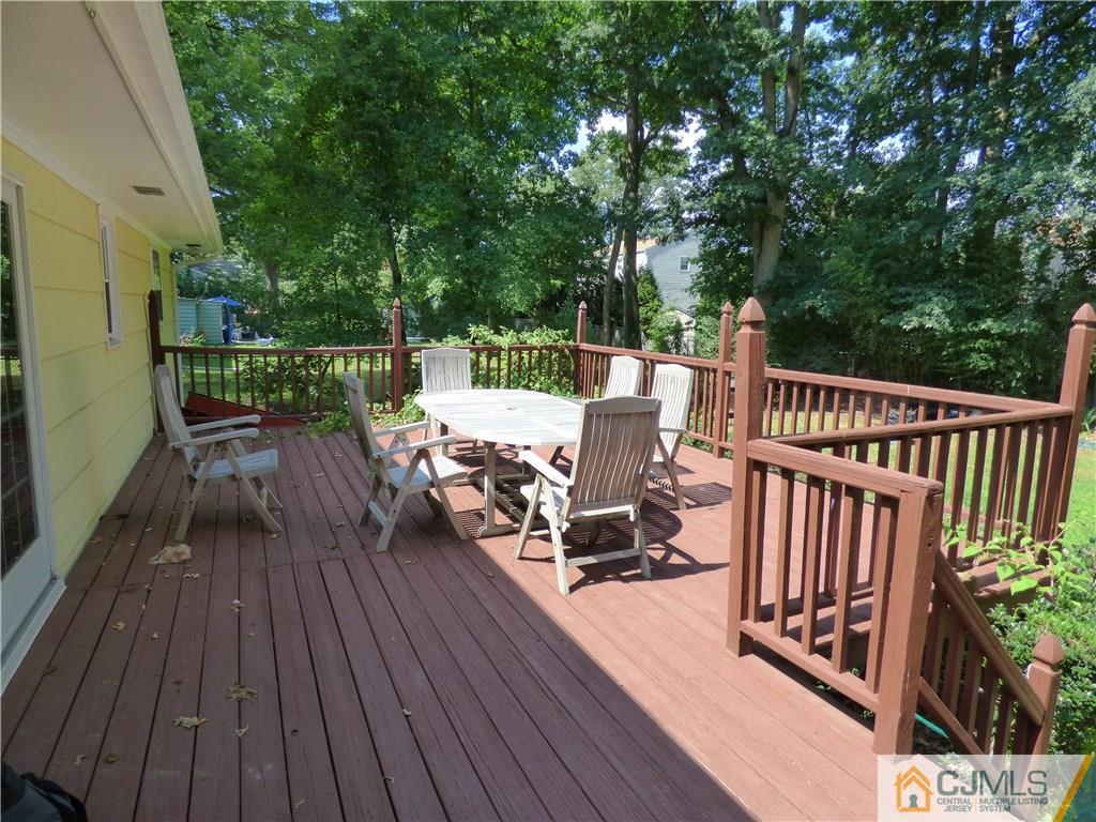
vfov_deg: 66.0
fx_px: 633
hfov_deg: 81.7
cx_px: 548
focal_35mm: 20
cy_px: 411
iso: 200
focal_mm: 3.58
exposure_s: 1/800
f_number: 2.8
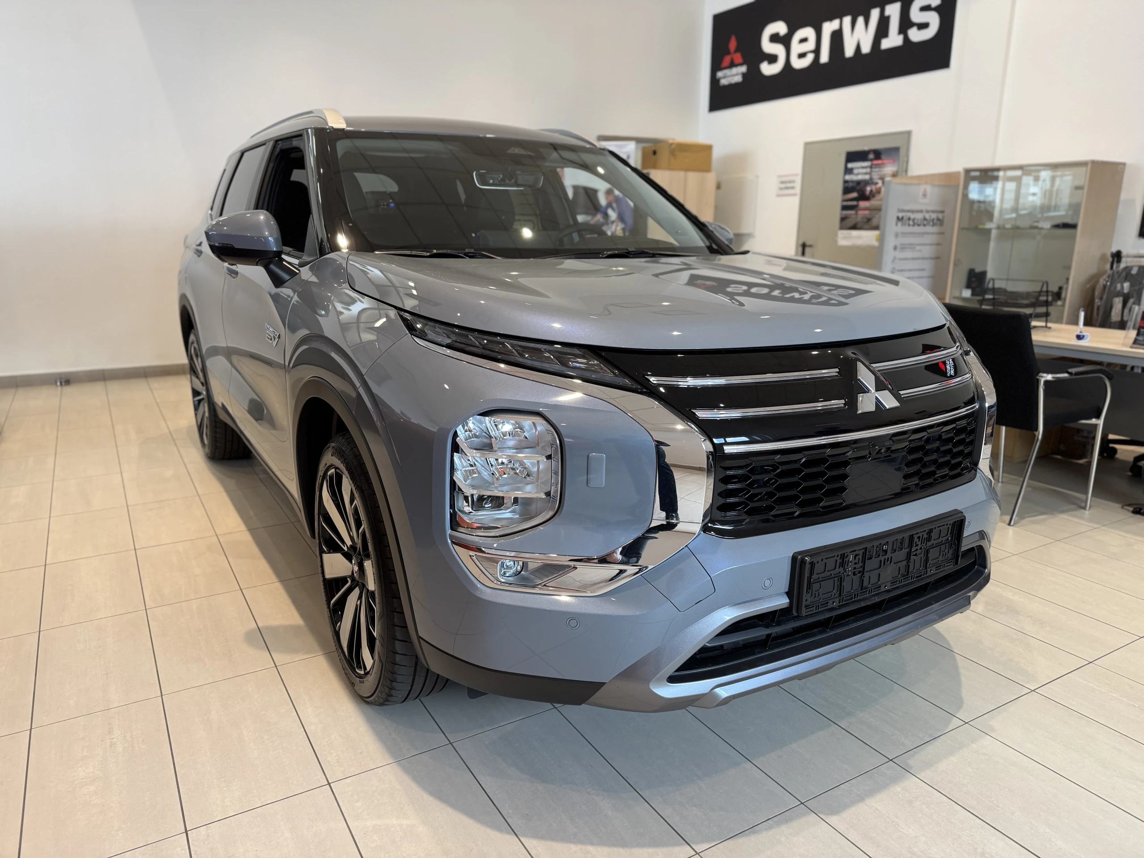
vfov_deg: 56.8
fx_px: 793
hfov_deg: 71.6
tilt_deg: -14.3
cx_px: 572
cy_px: 429
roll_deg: +0.0
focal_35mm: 24
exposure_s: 1/100
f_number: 1.78
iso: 160
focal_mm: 6.76
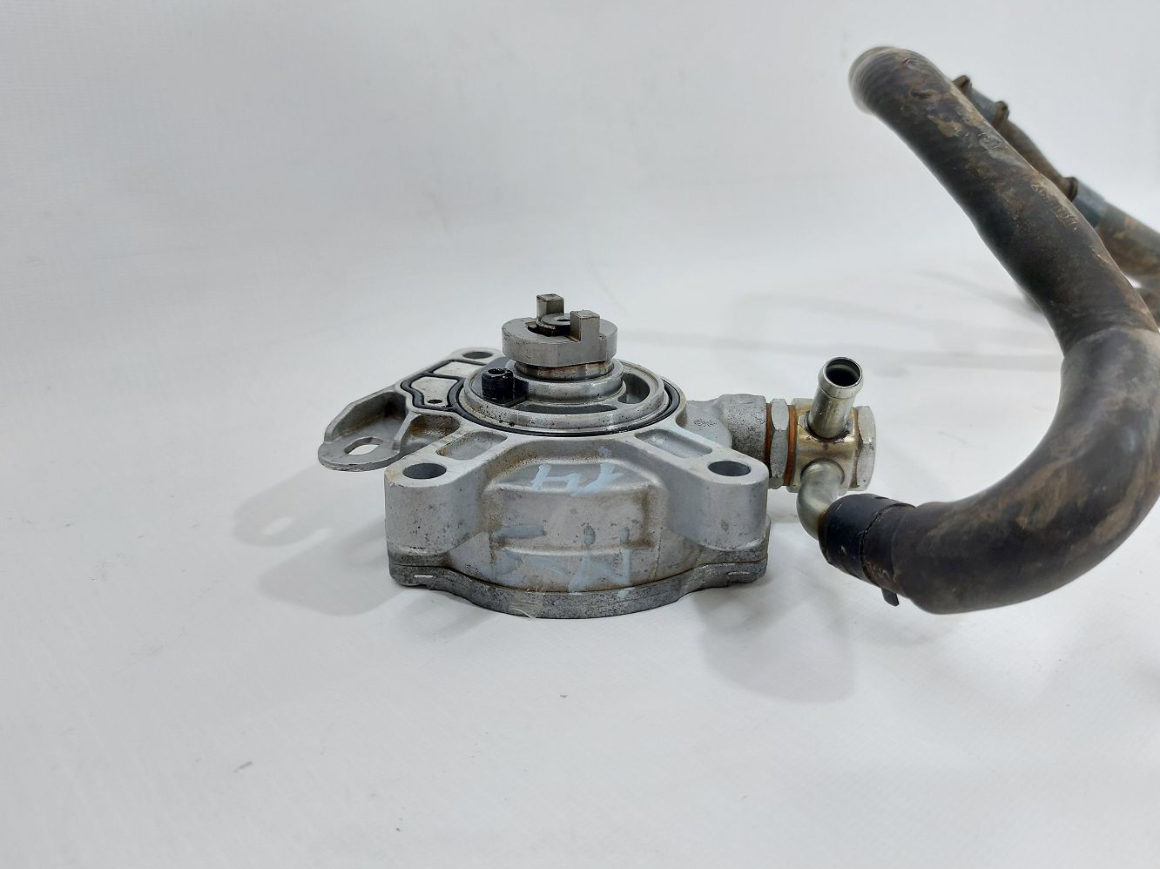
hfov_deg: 69.4
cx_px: 583
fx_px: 837
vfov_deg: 54.8
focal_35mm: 25
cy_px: 422
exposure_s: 1/50
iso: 80
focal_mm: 5.23
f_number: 1.8
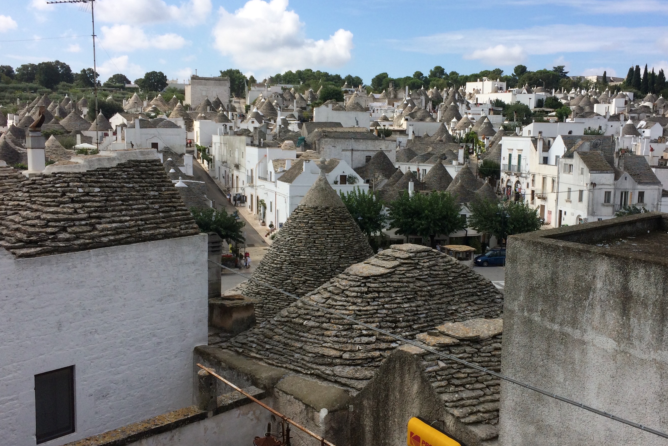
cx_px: 371
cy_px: 223
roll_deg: -1.4
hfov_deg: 51.8
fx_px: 687
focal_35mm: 37
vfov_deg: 35.9
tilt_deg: -8.3
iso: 32
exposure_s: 1/2740
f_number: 2.2
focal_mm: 4.15
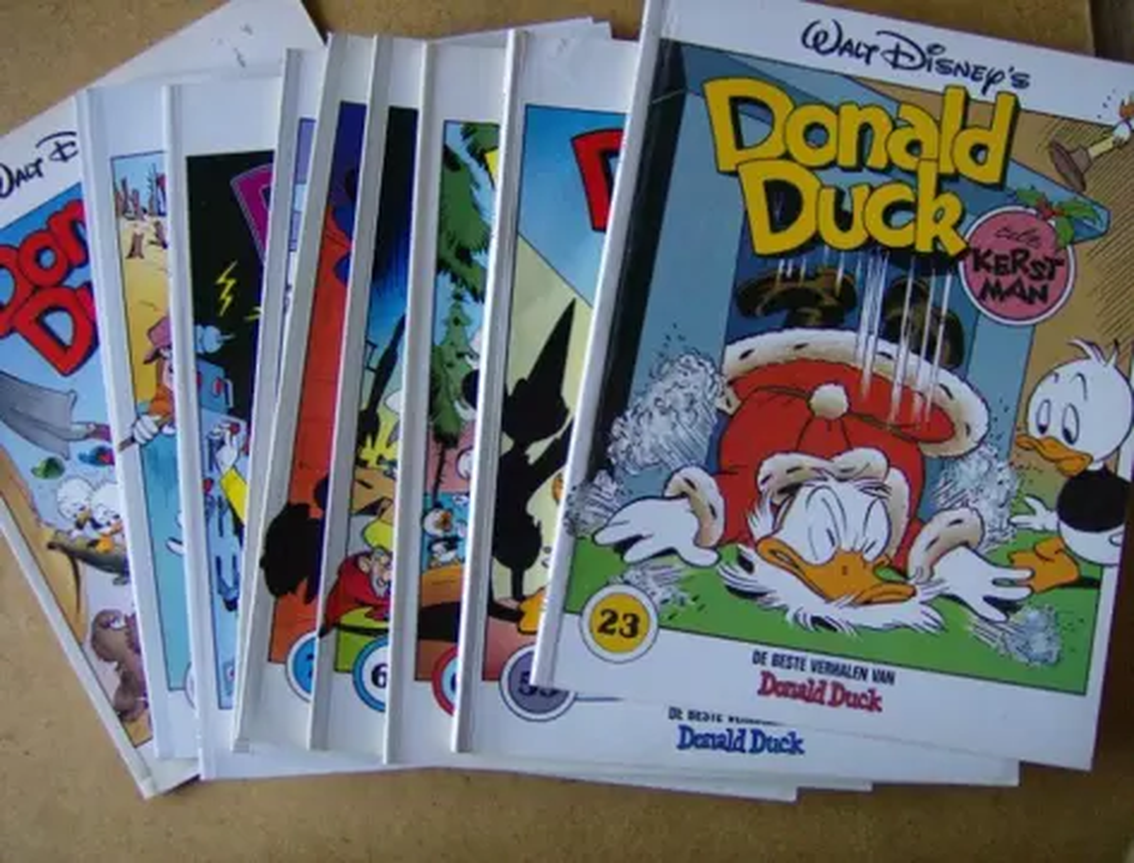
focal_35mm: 36
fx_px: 1186
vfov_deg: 40.0
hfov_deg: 51.1
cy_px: 432
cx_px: 567
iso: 200
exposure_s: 1/33.2
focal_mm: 6
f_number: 2.8
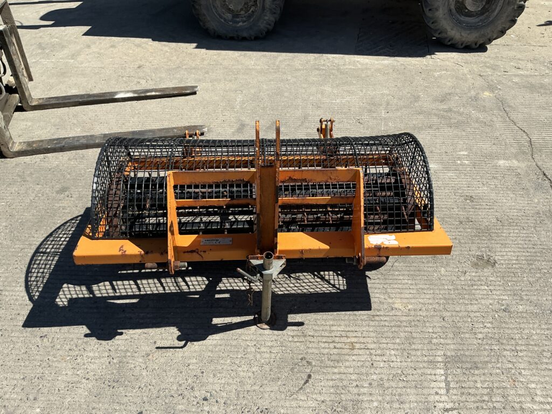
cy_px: 207
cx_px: 276
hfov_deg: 63.4
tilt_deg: -36.2
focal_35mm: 28
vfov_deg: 49.7
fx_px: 446
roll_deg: +0.6
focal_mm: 3
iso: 25
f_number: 1.8
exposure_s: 1/1786
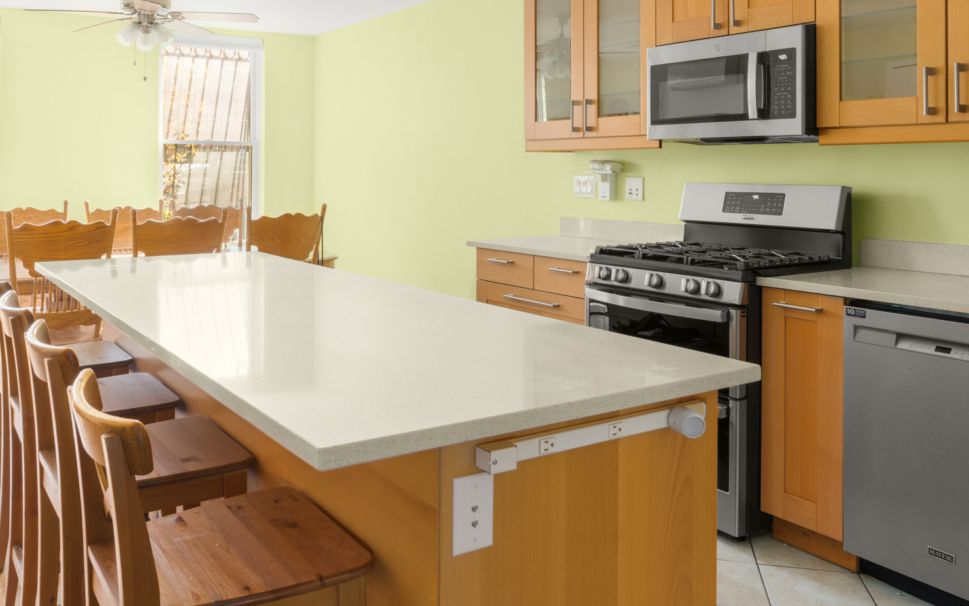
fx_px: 872
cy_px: 160
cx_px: 435
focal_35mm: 33
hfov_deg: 58.0
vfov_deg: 37.5
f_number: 11
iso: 320
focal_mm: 16
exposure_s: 1/4
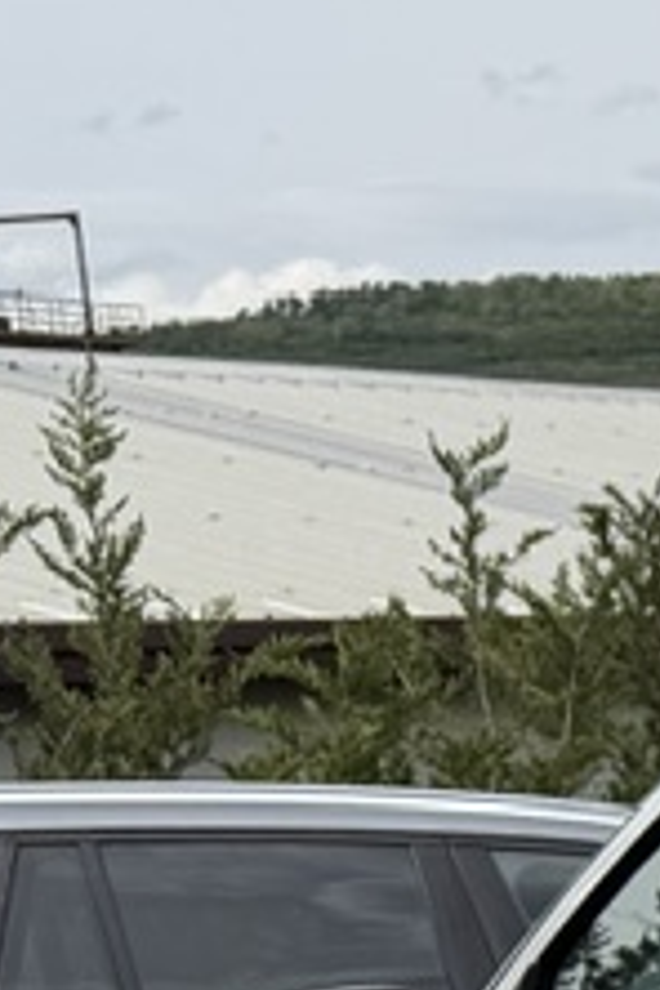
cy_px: 1686
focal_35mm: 144
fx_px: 3960
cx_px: 2221
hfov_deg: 7.8
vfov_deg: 13.1
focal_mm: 6.76
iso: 80
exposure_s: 1/8130
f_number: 1.78
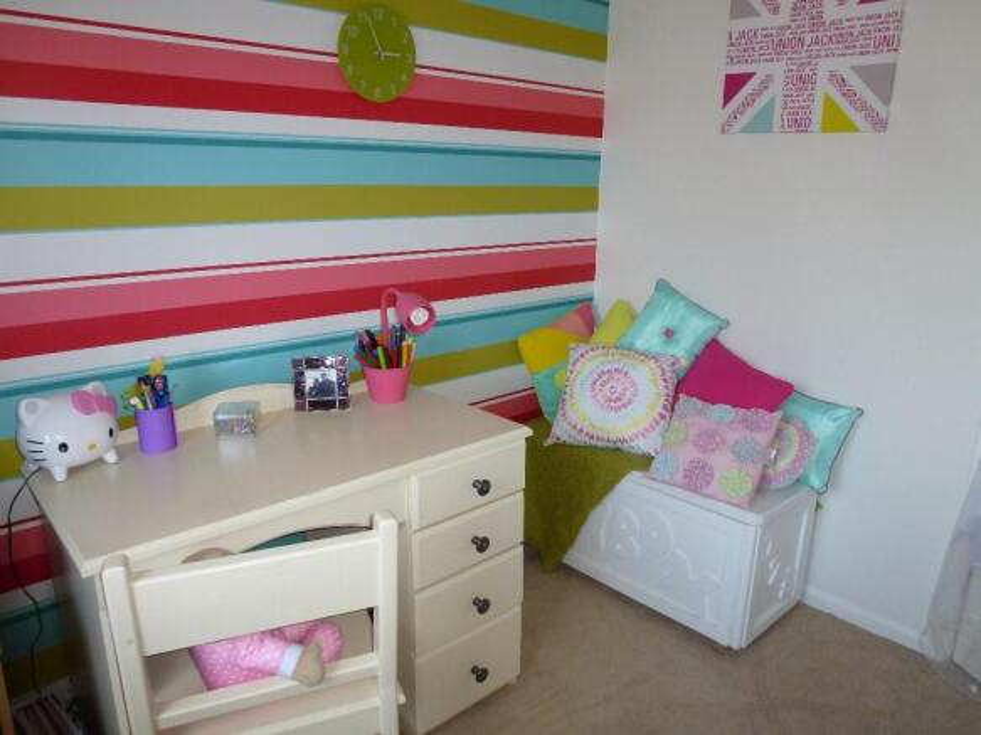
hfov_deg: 71.6
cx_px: 490
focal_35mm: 24
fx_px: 680
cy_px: 368
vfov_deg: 56.8
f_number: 3.3
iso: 160
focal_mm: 4.3
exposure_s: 1/60
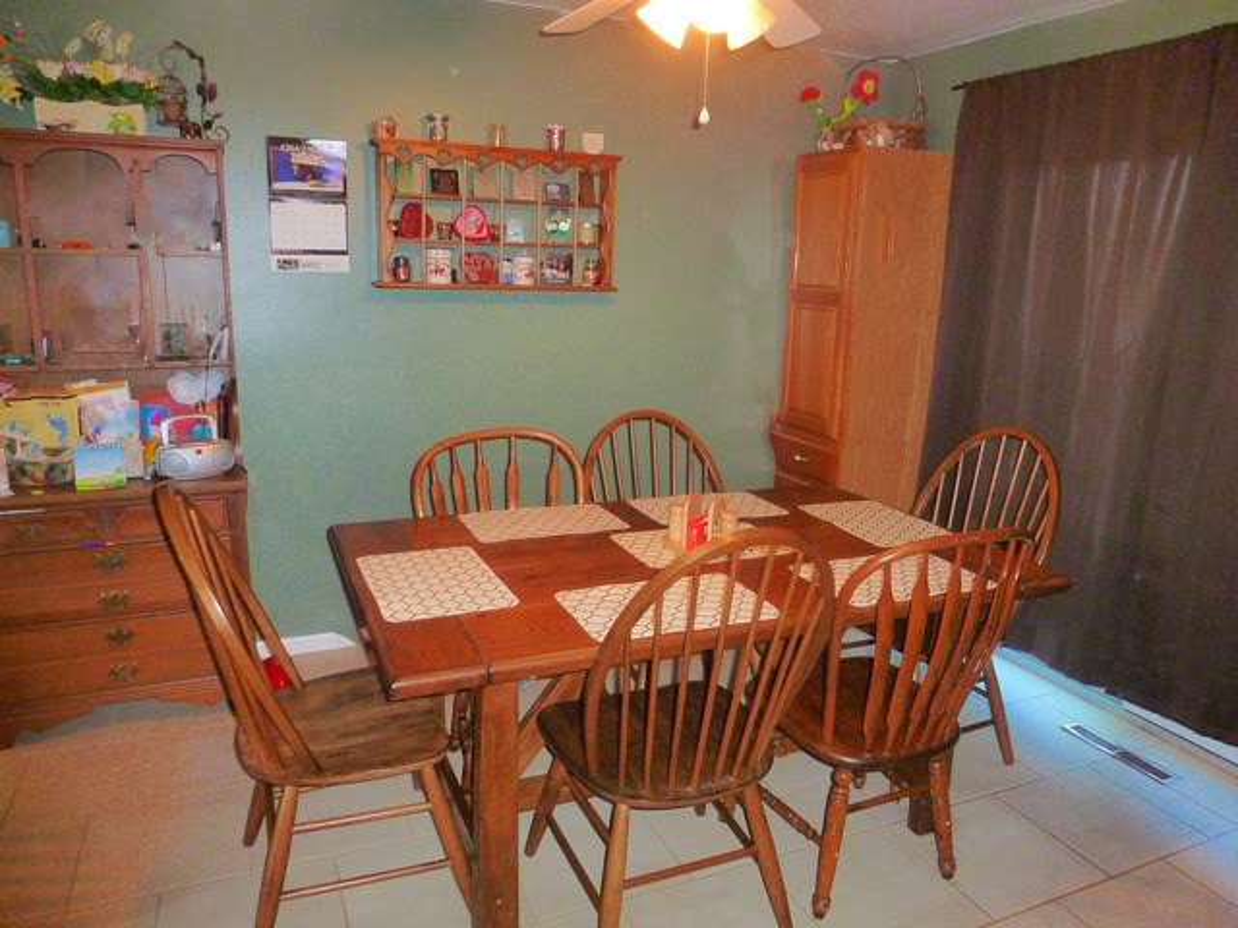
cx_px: 619
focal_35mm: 24
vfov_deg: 56.8
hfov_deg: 71.6
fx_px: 858
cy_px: 464
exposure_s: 1/15
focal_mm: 4.3
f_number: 3.3
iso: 800
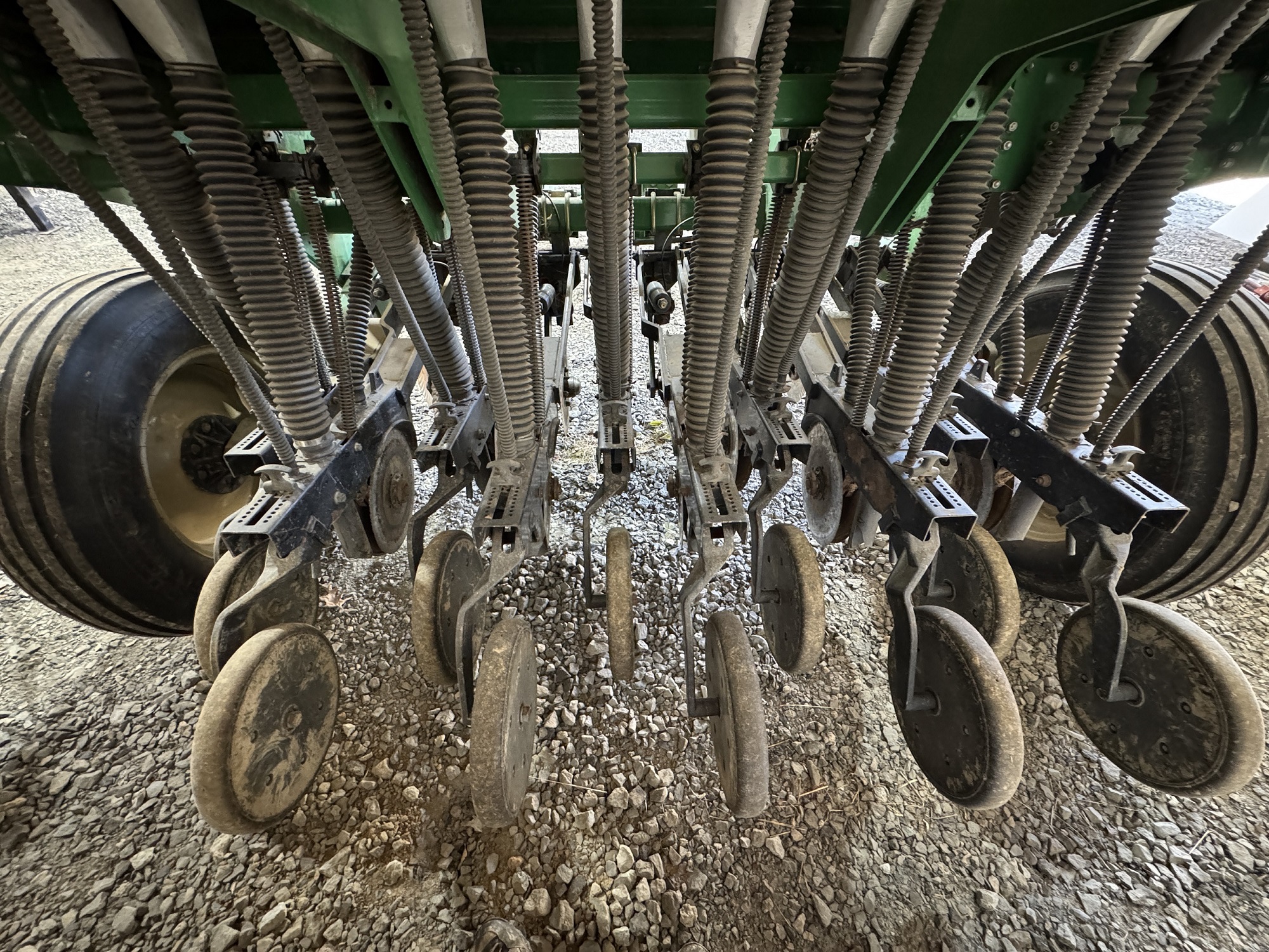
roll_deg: -1.1
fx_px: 513
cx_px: 634
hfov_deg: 102.1
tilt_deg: -44.6
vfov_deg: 85.7
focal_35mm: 14
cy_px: 476
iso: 1250
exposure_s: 1/60
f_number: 2.2
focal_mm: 2.22
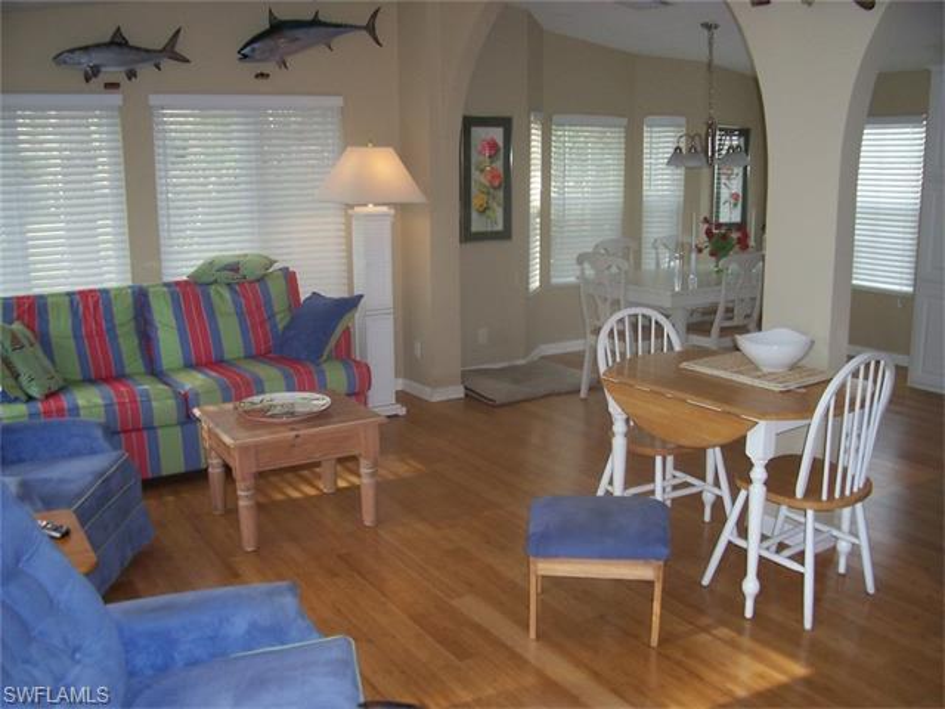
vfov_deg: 41.8
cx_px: 472
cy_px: 354
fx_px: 928
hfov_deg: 54.0
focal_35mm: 34
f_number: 2.7
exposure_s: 1/60
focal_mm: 5.6
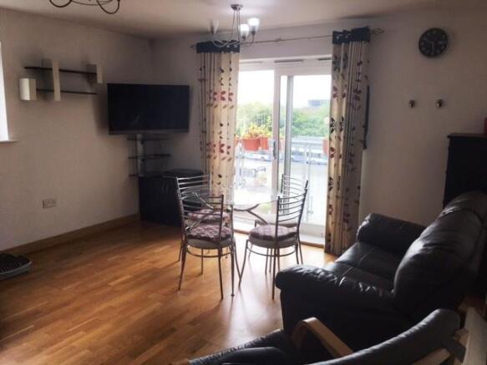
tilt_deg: -9.5
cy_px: 182
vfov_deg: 48.2
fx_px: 408
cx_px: 244
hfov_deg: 61.7
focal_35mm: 29
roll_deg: -1.1
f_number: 2.2
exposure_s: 1/100
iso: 25
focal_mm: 4.15
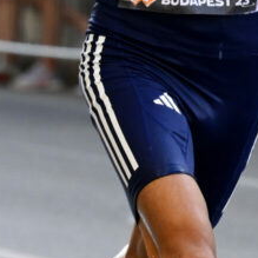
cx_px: 206
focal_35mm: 406
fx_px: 3424
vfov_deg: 4.3
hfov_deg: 4.3
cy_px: 67
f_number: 4
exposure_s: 1/1600
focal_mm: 102
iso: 1250
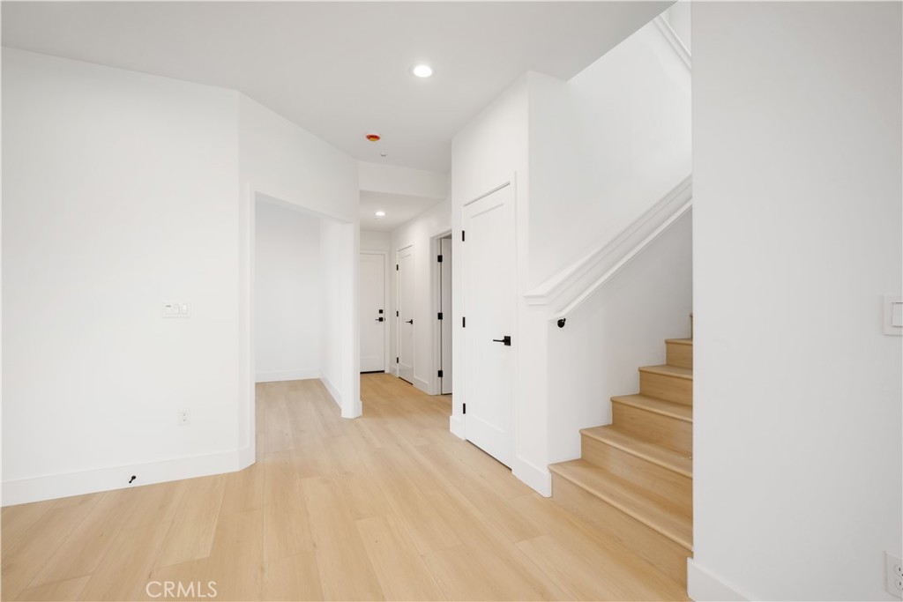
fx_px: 401
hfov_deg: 96.7
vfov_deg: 73.8
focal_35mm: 16
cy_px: 301
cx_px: 452
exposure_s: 1/20
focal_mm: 16
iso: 125
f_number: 8
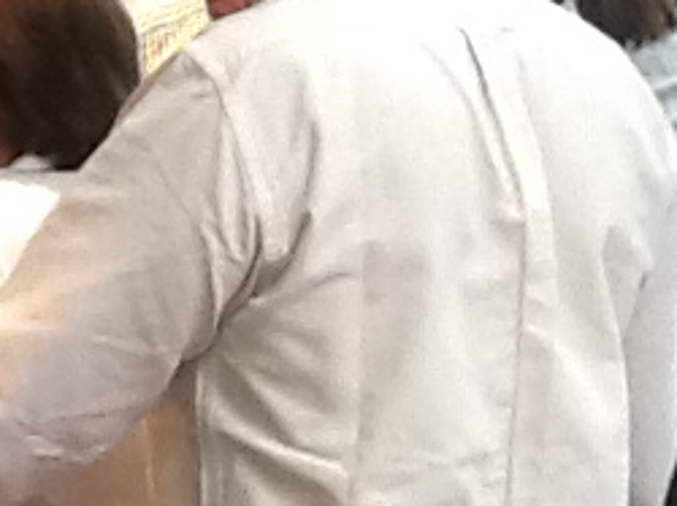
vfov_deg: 11.3
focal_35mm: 123
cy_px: -357
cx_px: -176
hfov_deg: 15.4
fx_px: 2403
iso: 125
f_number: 2.4
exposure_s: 1/30
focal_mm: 2.03
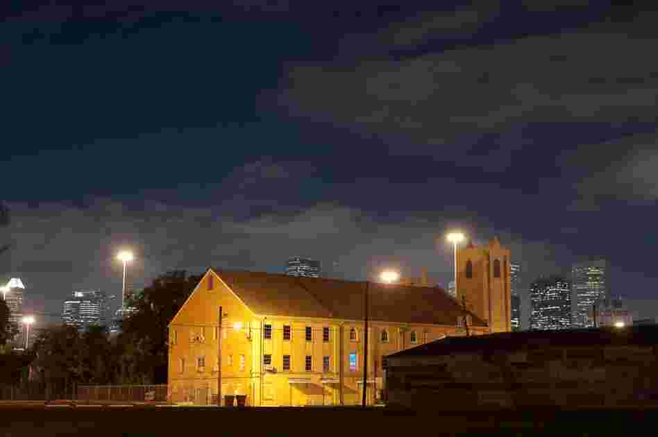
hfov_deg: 39.6
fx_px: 913
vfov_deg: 26.9
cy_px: 218
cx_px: 329
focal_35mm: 50
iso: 100
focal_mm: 50
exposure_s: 13
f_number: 8
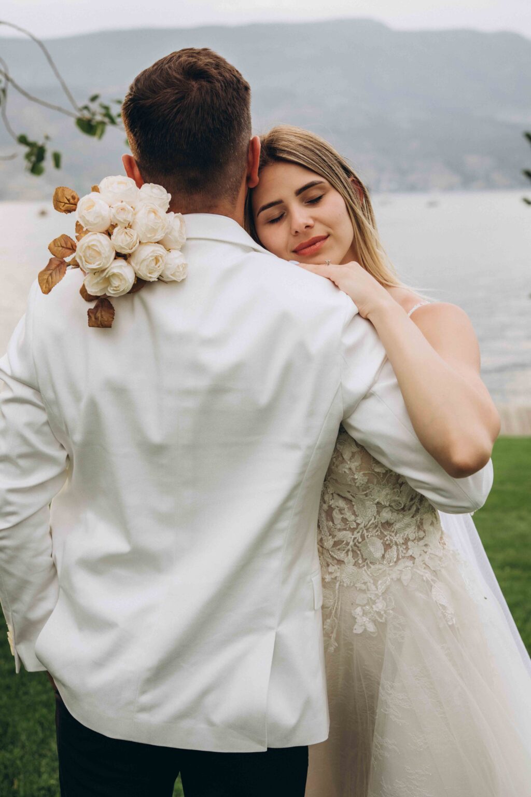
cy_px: 398
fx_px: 1106
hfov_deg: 27.0
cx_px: 266
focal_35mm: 50
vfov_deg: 39.6
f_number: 4
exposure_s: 1/200
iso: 125
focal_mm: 50
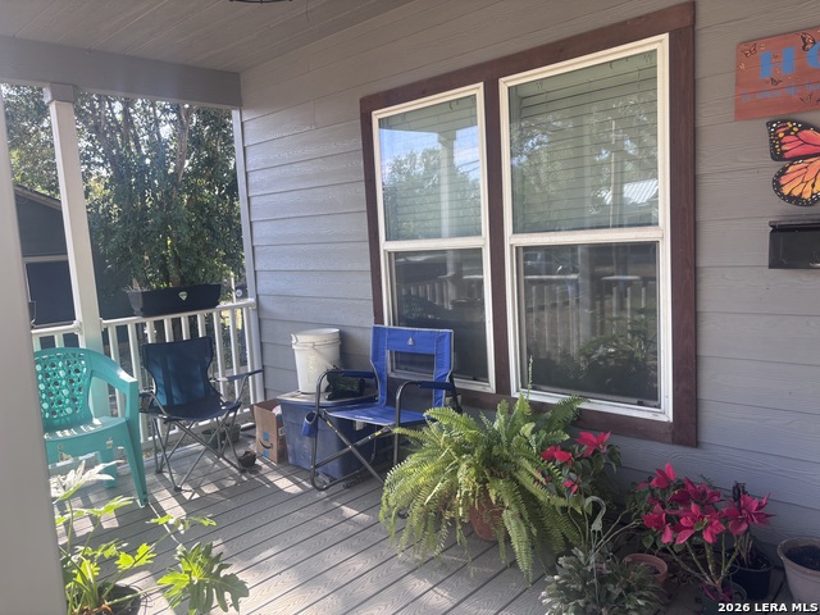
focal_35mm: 26
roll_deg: +2.9
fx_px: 616
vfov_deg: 53.1
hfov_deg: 67.3
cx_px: 410
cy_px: 308
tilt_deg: -5.7
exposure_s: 1/313
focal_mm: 5.96
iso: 50
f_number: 1.6
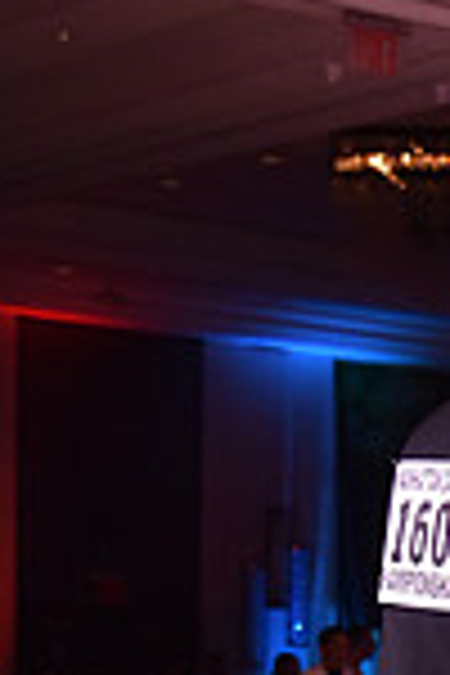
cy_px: 950
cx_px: 767
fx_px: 3187
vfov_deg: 11.7
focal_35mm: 170
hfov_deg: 7.9
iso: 1250
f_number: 4.5
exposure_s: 1/250
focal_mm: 44
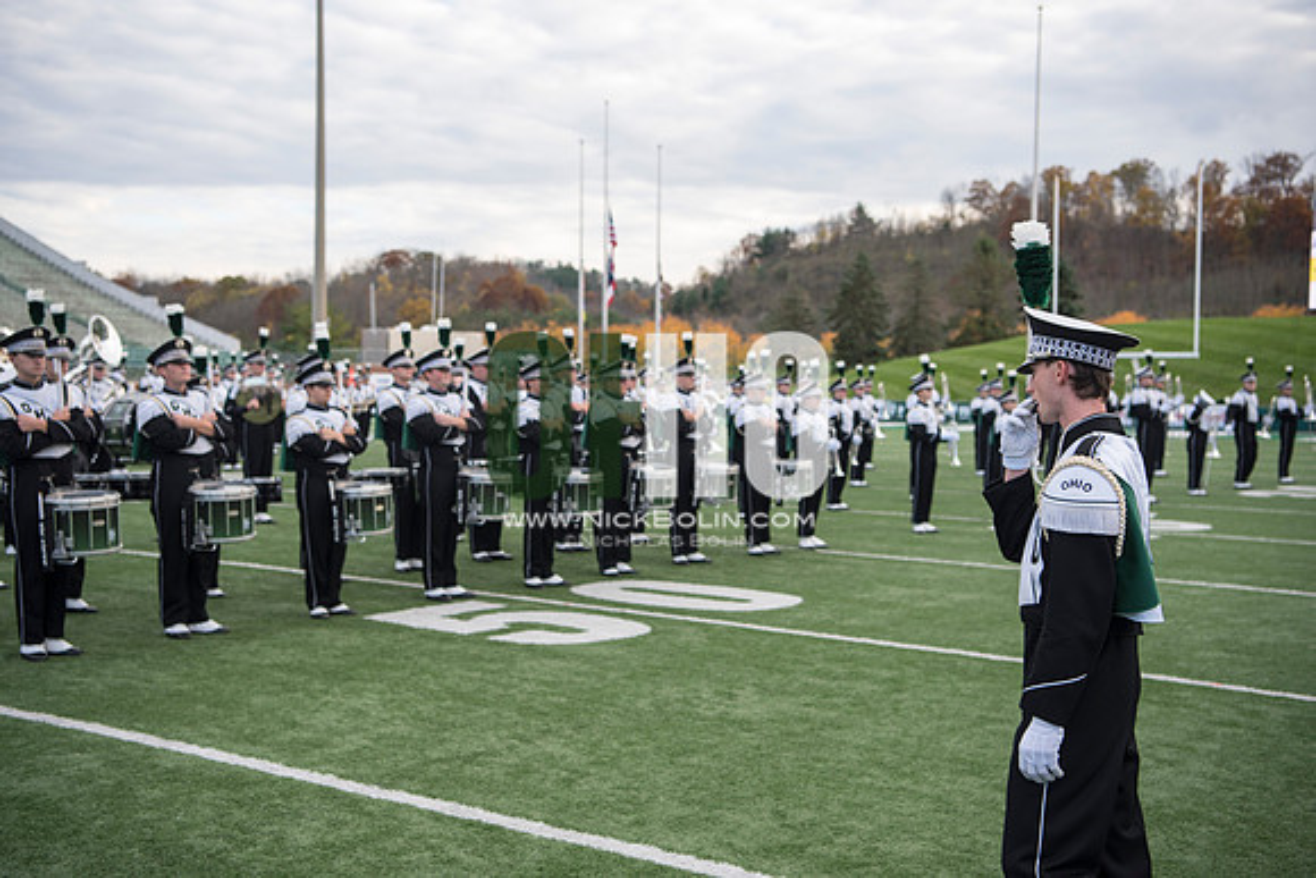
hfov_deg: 42.7
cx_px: 658
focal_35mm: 46
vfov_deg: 29.3
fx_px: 1682
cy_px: 439
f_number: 3.5
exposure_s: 1/640
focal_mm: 46
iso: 200
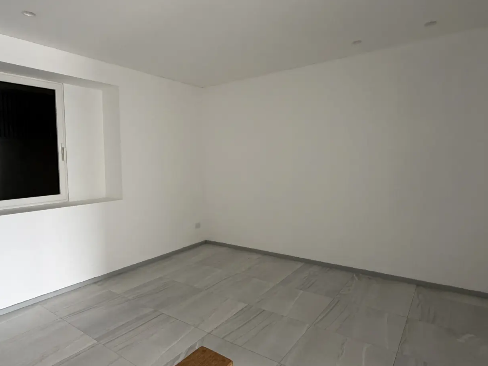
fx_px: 310
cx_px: 209
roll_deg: +1.5
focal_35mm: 22
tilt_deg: -2.8
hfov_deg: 76.0
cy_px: 178
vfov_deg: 61.1
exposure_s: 1/121
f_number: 2.2
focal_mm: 2.22
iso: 250
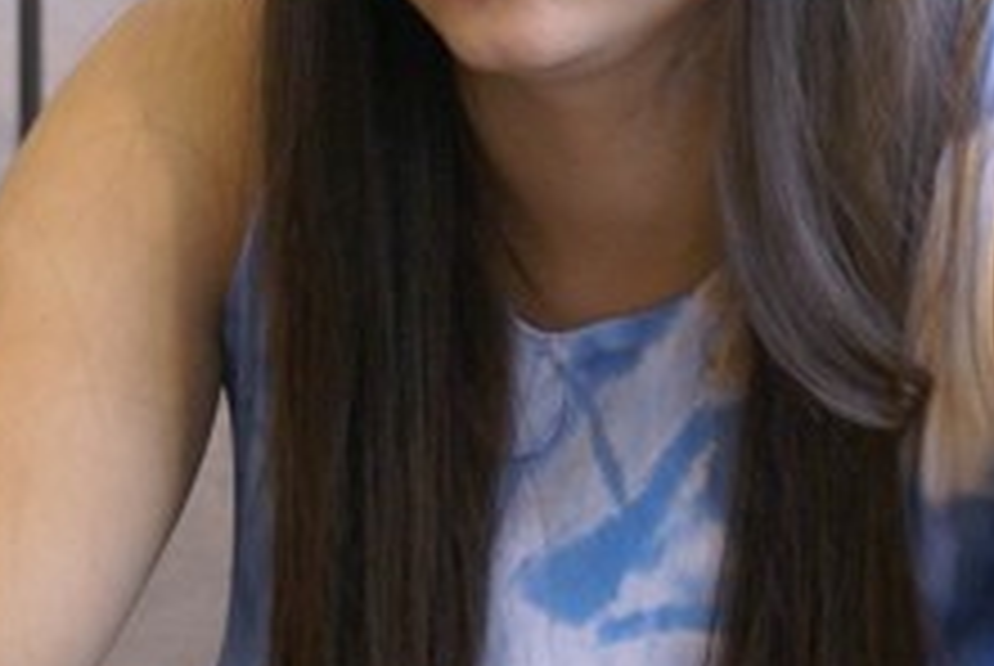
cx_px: 571
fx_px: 5253
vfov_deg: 7.2
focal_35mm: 190
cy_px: -166
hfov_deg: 10.8
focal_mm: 40
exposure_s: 1/30
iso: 800
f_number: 5.6
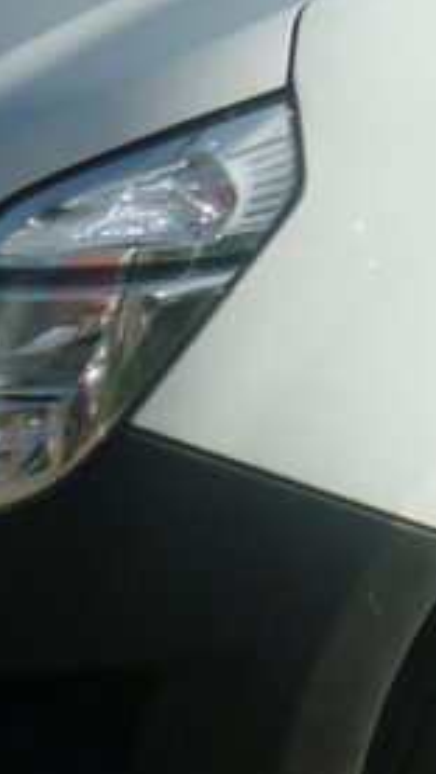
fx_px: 2731
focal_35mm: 133
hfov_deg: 8.3
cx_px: 1062
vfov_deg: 15.8
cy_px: -11
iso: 100
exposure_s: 1/320
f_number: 8
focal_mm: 5.5
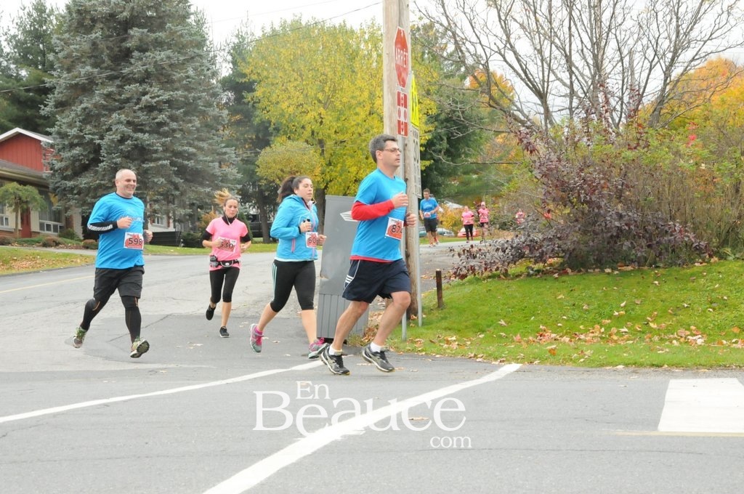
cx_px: 372
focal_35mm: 75
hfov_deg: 27.0
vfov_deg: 18.1
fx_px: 1548
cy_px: 247
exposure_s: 1/400
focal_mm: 50
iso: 2500
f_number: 10
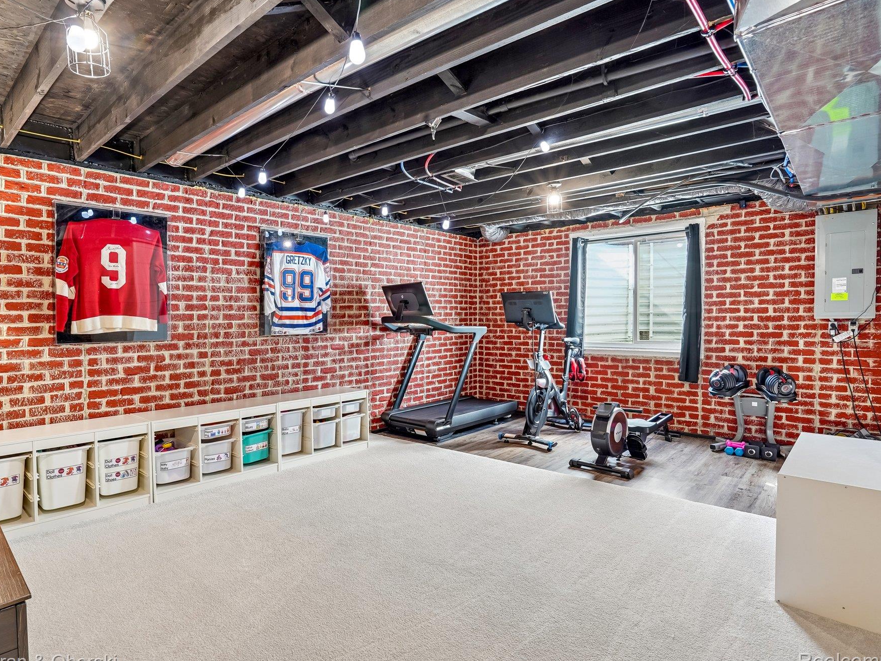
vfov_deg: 71.6
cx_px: 382
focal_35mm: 18
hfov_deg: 87.3
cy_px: 332
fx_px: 458
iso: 250
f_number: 8
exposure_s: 1/2
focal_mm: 16
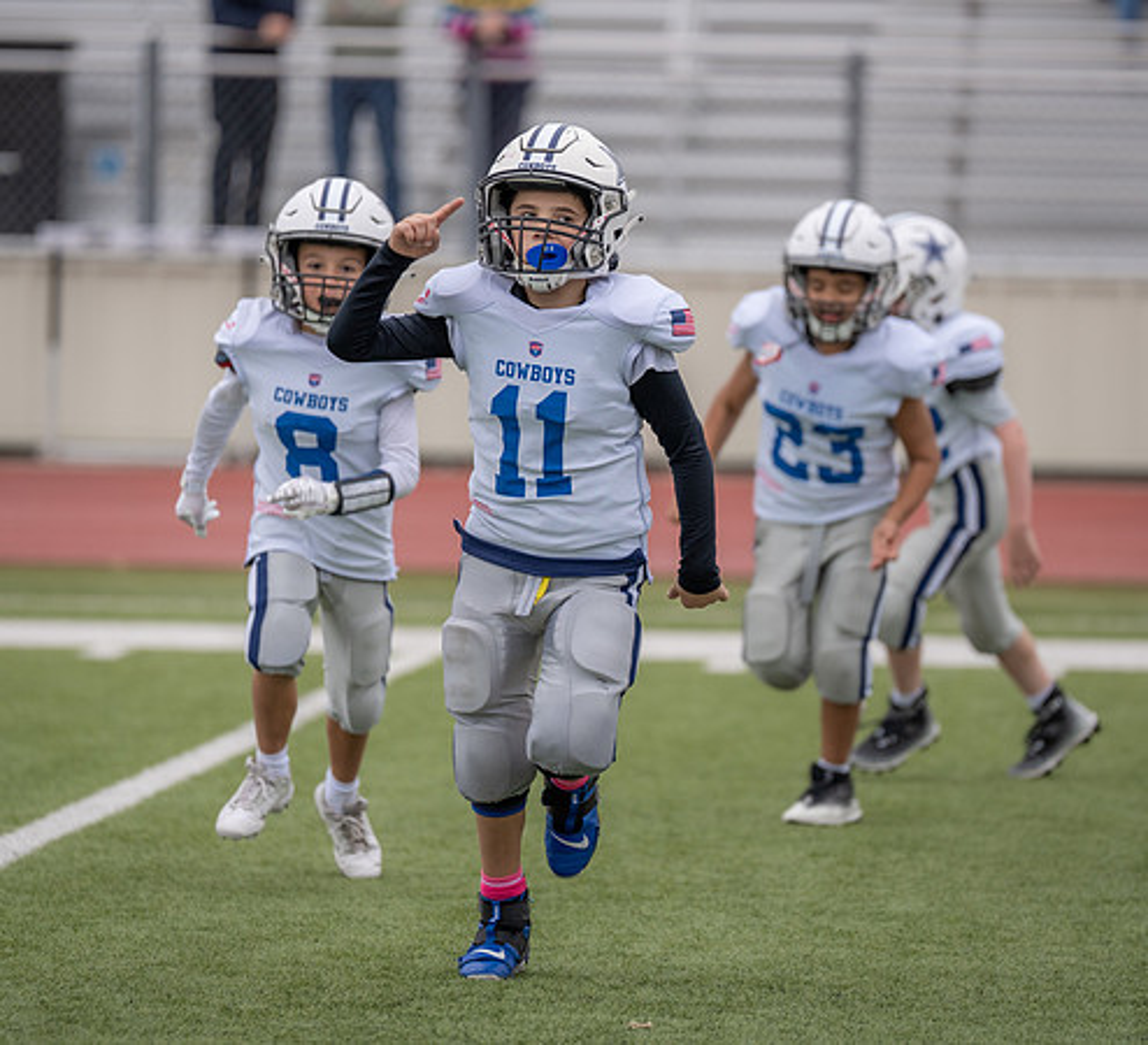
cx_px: 594
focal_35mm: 297
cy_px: 444
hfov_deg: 6.2
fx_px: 10655
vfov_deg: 5.6
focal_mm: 200
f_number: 2.8
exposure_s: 1/1250
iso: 200
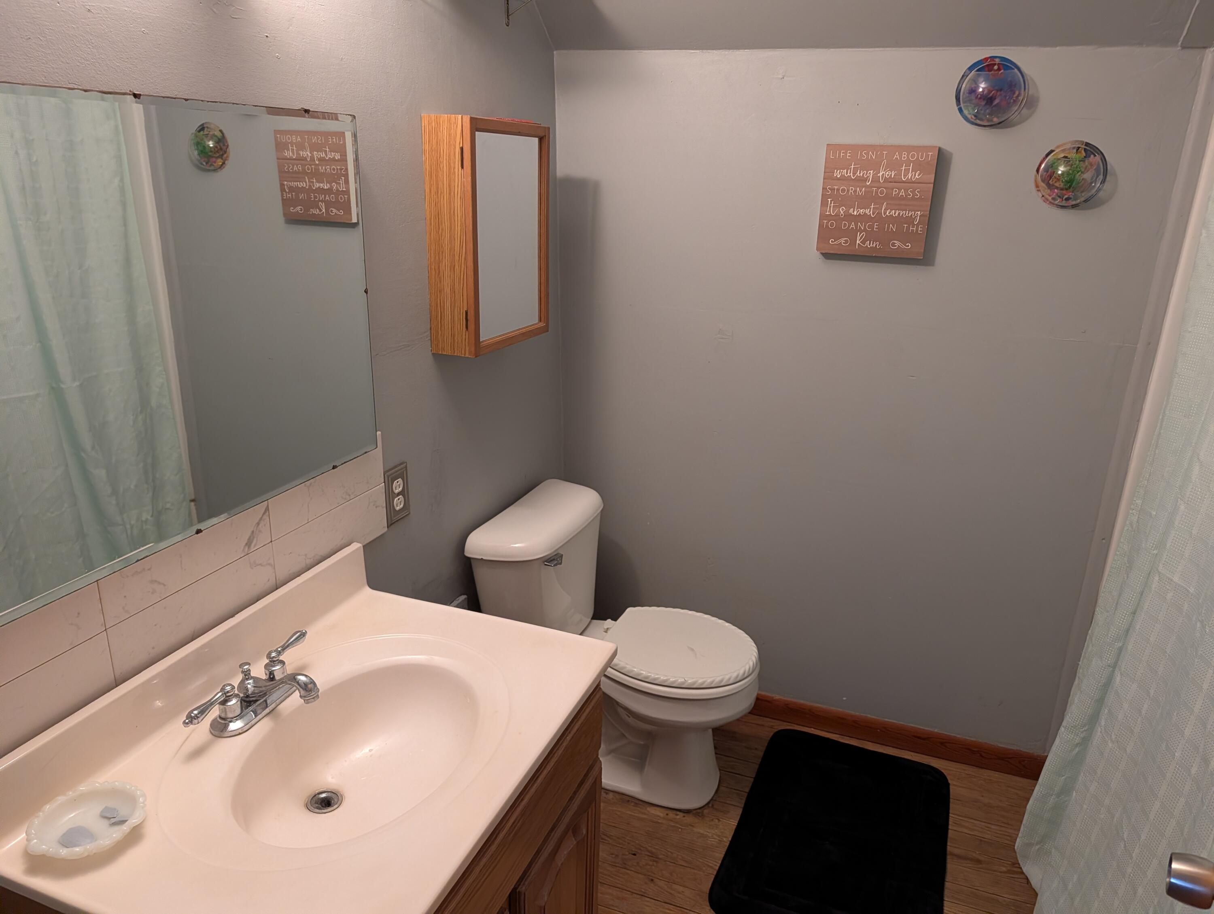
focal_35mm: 24
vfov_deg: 56.9
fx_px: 843
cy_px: 457
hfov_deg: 71.5
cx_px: 607
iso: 1003
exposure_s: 1/98.9
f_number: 1.68
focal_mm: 6.9
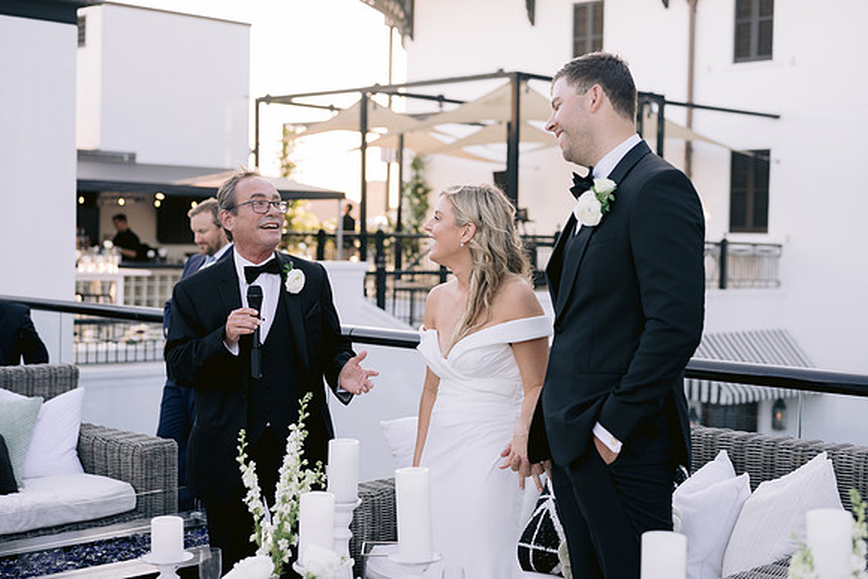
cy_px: 288
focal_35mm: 54
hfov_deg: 36.6
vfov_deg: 24.9
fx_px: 1312
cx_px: 461
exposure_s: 1/640
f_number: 2.8
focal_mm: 50
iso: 400
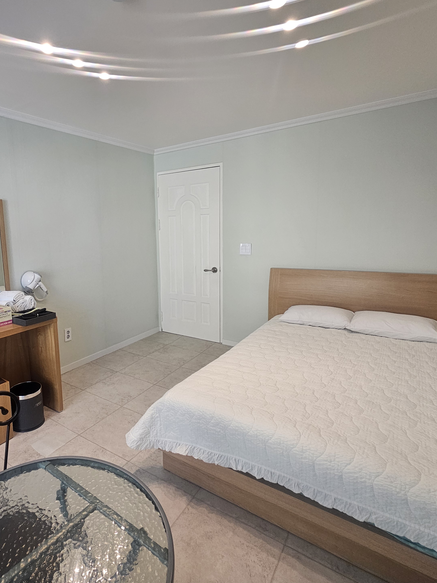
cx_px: 143
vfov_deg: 87.7
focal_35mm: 18
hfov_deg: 69.4
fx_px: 303
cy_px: 284
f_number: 2.2
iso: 80
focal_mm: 2.2
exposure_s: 1/120
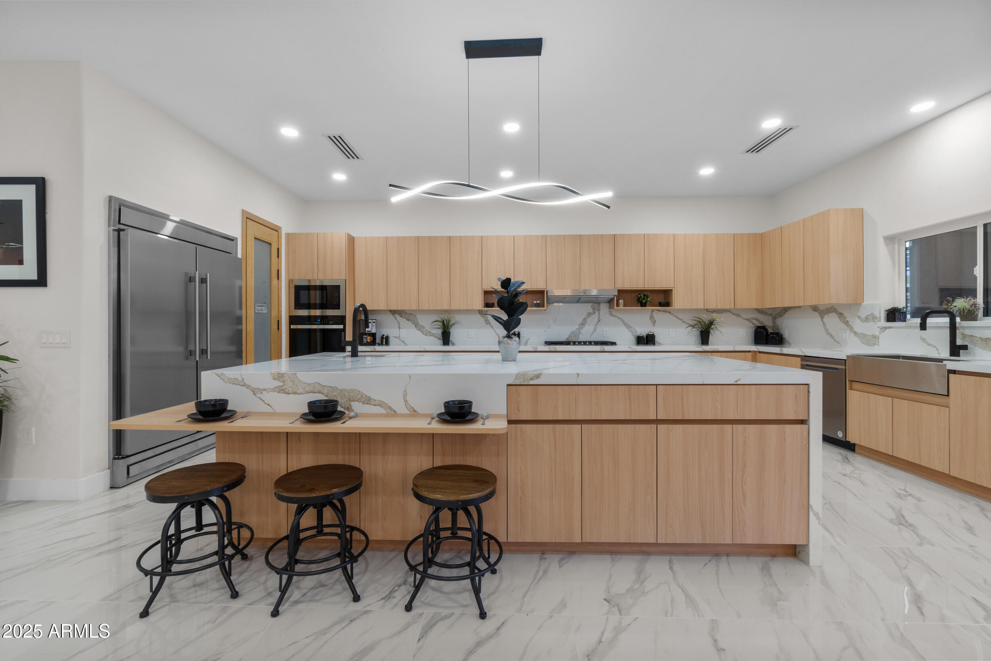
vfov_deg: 77.3
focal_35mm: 15
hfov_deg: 100.4
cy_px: 330
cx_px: 496
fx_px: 413
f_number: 9
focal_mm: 10
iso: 250
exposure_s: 1/1.25
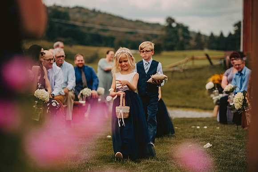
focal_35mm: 125
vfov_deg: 11.0
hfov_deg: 16.4
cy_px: 86
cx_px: 129
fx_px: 896
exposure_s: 1/1600
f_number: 2.8
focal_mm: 125
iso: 200
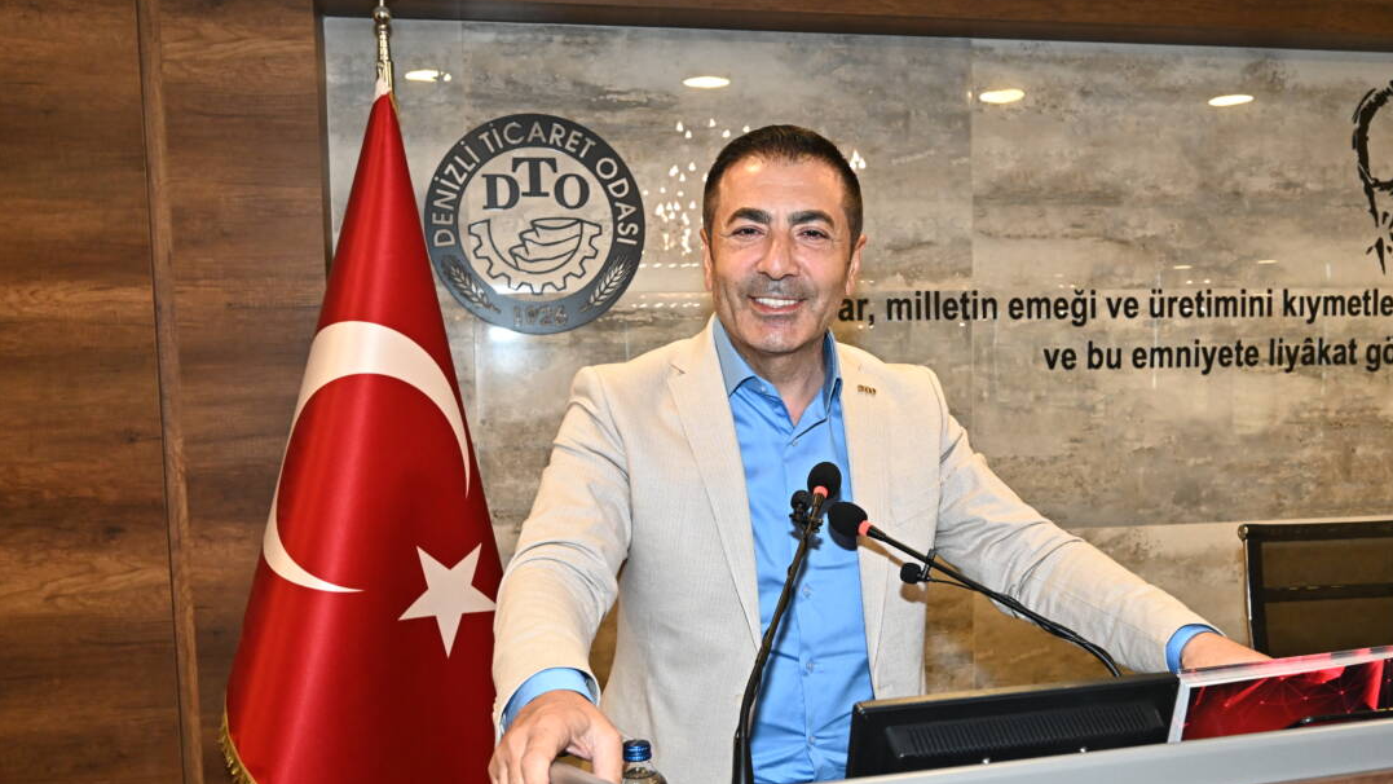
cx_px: 772
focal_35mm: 35
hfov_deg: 56.5
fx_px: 1293
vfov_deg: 33.5
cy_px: 498
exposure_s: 1/125
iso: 2800
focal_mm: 30
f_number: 7.1
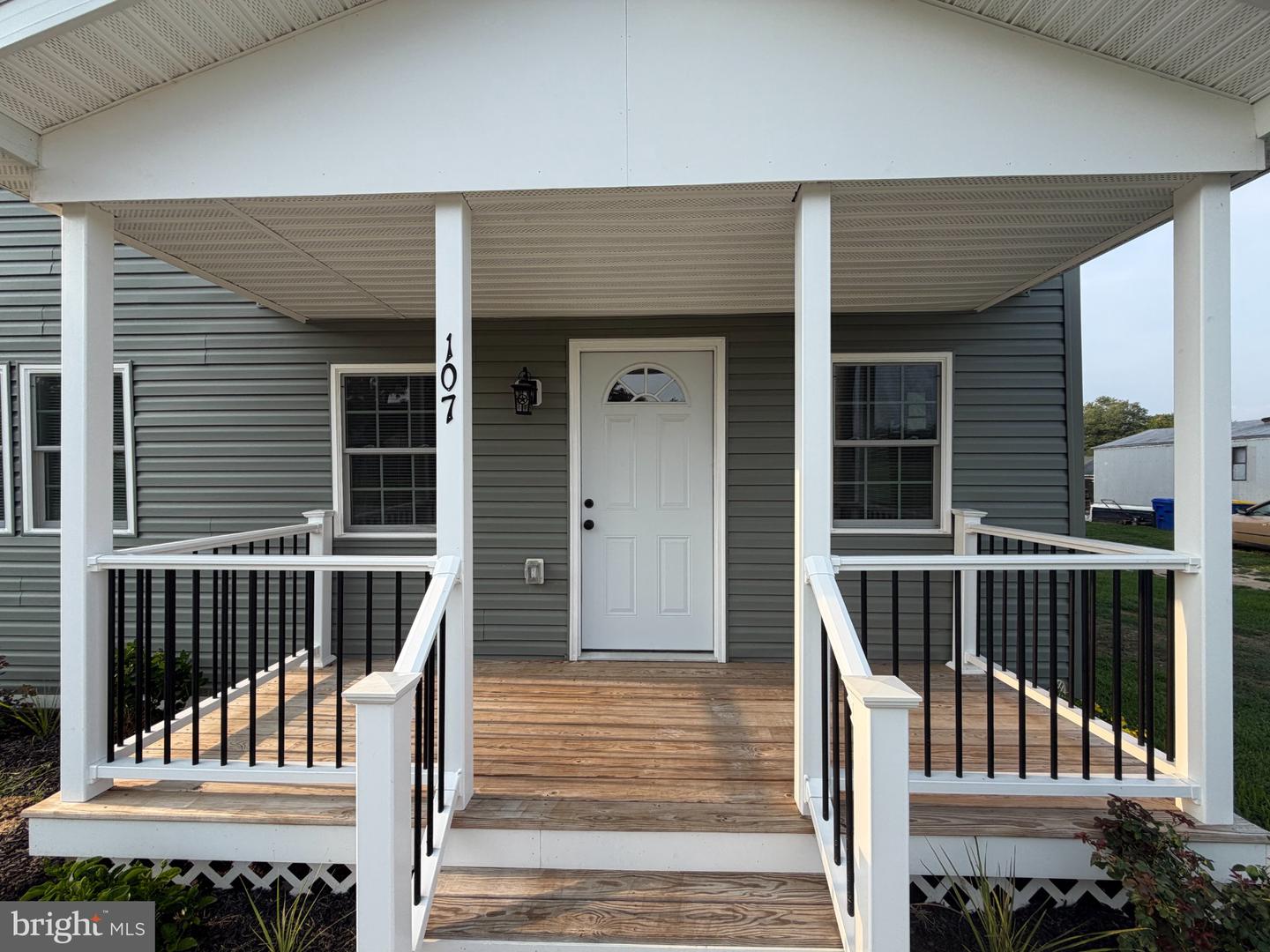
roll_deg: +0.4
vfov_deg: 85.7
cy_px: 476
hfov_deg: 102.1
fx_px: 514
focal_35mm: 14
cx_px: 635
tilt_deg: +0.1
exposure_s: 1/564
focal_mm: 2.22
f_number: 2.2
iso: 40
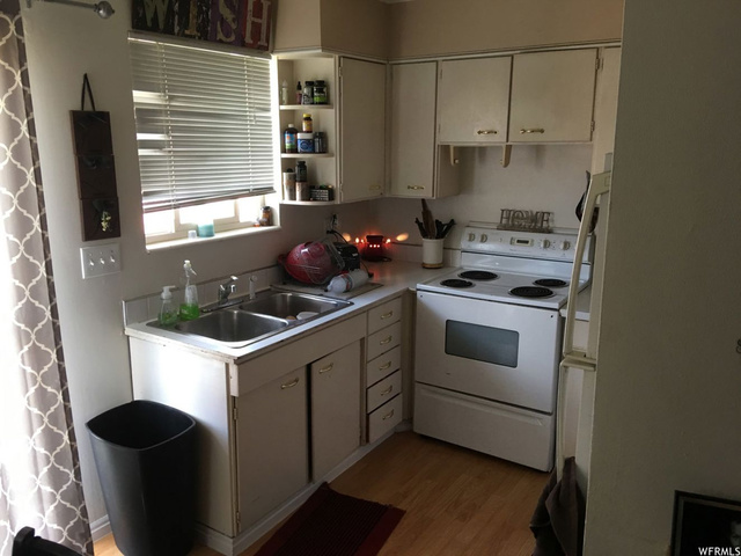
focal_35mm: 29
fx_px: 621
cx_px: 370
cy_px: 278
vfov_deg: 48.2
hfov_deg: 61.7
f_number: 2.2
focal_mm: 4.15
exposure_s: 1/15
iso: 32
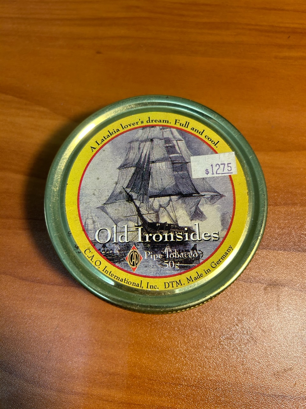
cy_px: 204
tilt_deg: -77.4
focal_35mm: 26
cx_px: 153
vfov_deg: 67.3
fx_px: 306
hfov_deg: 53.1
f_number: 1.5
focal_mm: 5.7
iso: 100
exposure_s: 1/120
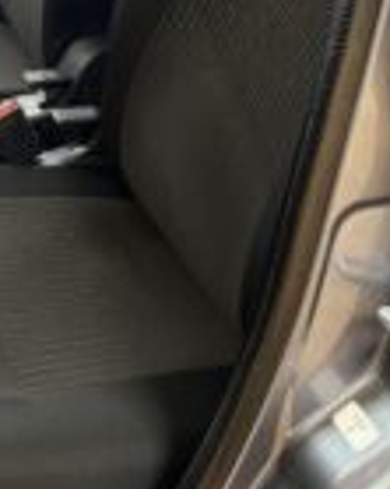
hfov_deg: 23.0
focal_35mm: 64
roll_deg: -0.1
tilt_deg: -22.7
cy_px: 97
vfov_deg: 28.9
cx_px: 14
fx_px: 924
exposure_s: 1/33
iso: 500
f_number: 1.6
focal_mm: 5.96
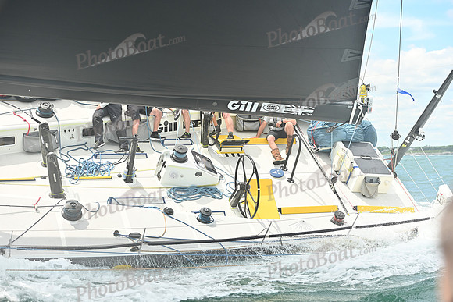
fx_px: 881
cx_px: 226
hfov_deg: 28.8
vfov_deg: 19.5
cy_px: 151
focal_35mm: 70
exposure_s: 1/1250
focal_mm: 70
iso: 250
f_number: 5
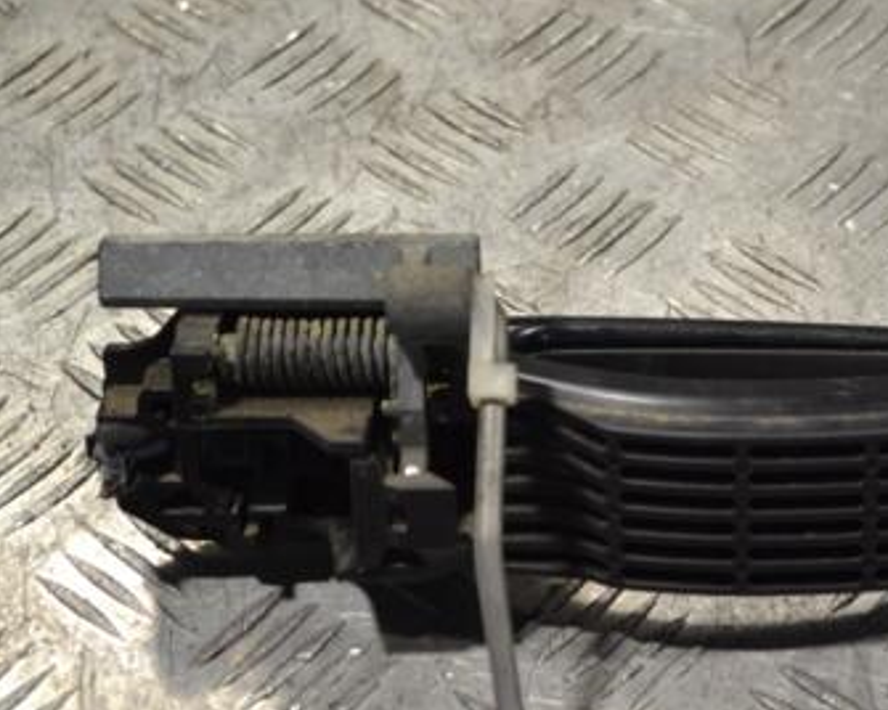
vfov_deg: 13.9
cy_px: 334
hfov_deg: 17.1
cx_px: 742
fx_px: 2917
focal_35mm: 111
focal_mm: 44
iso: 200
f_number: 5.3
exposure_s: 1/30
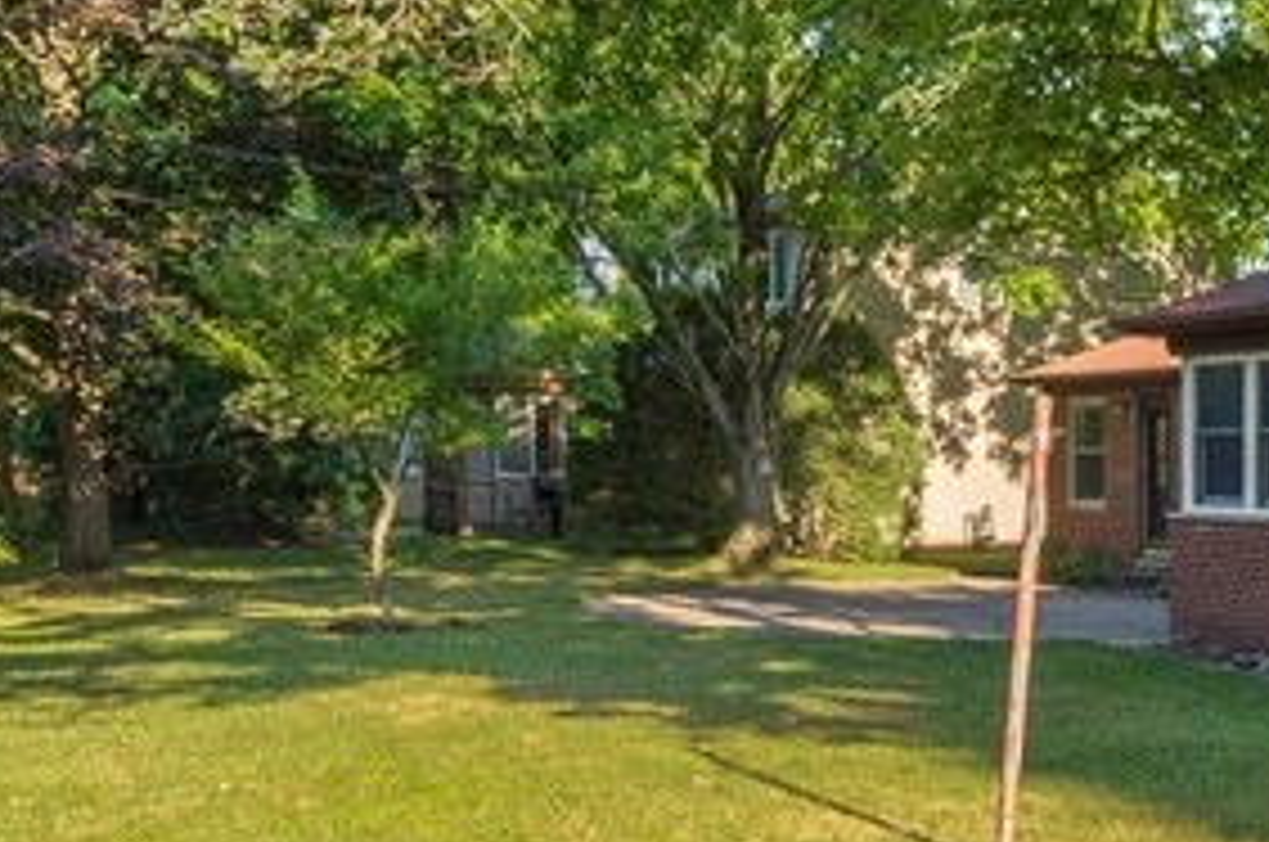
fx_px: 1900
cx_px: 1406
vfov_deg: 24.8
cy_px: 574
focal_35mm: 54
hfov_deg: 32.4
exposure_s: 1/200
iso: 200
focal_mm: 14
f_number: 9
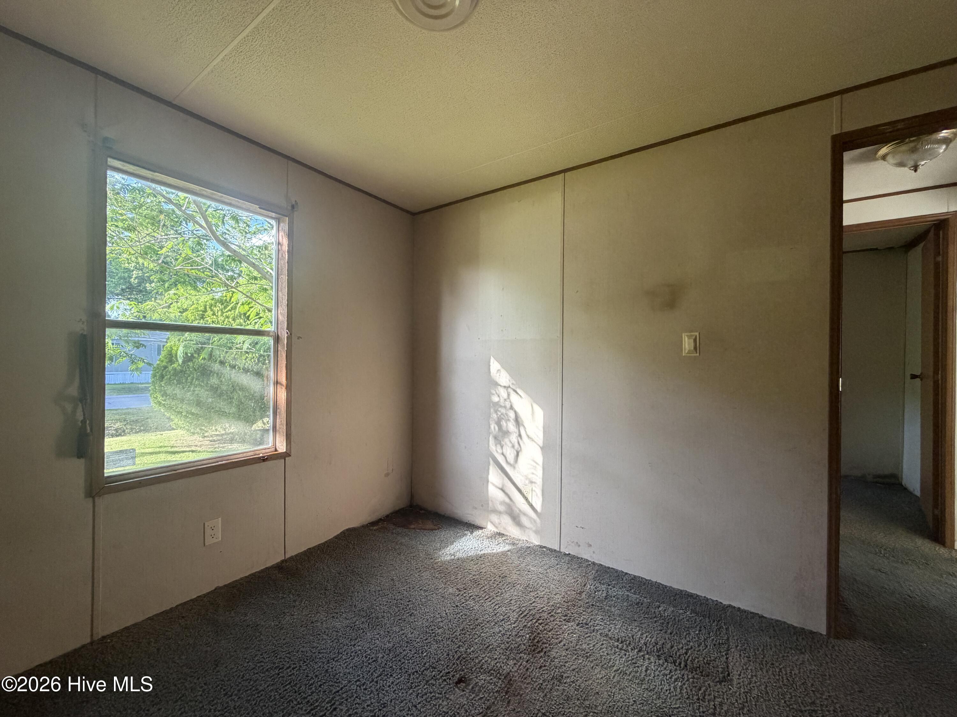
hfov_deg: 102.1
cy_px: 358
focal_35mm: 14
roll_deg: -0.9
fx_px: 387
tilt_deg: +0.0
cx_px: 478
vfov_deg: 85.7
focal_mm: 2.22
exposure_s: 1/121
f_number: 2.2
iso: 250
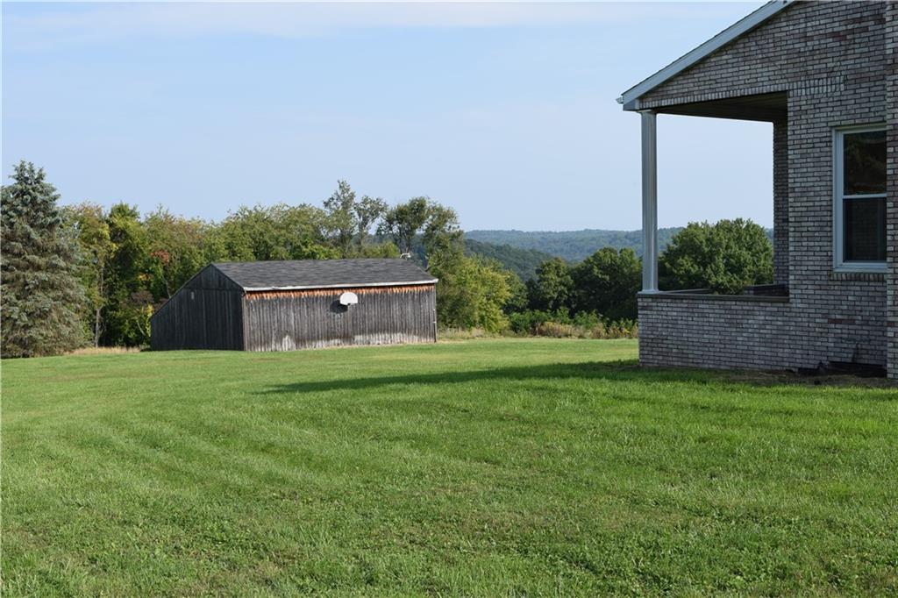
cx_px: 449
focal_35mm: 45
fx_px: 1122
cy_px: 299
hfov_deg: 43.6
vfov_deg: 29.8
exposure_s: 1/320
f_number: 9
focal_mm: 30
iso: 200
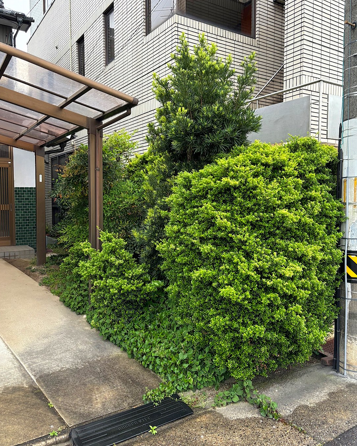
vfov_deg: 62.2
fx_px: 370
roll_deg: -0.3
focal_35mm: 28
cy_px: 214
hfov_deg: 51.5
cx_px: 175
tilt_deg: -2.5
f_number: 1.6
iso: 125
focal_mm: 5.96
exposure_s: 1/65
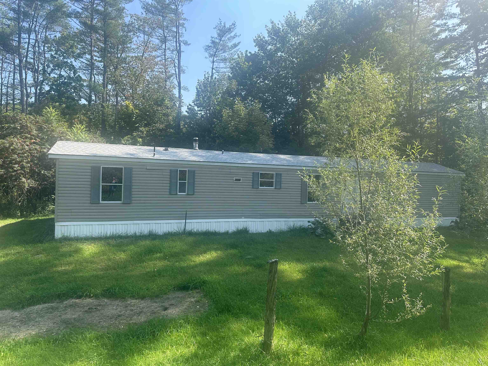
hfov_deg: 71.6
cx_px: 244
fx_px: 338
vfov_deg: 56.8
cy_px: 183
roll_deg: -1.3
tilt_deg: -0.8
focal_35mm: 24
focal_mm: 6.86
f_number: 1.78
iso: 80
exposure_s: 1/1393
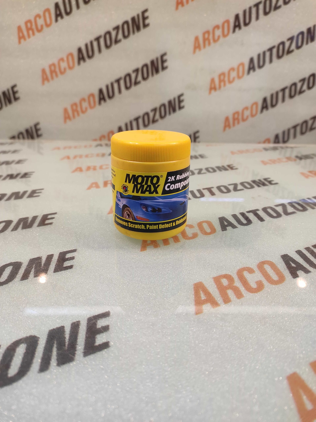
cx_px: 158
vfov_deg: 91.1
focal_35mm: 17
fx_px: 207
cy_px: 211
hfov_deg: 74.7
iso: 262
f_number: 1.79
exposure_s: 1/50
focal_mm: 4.74
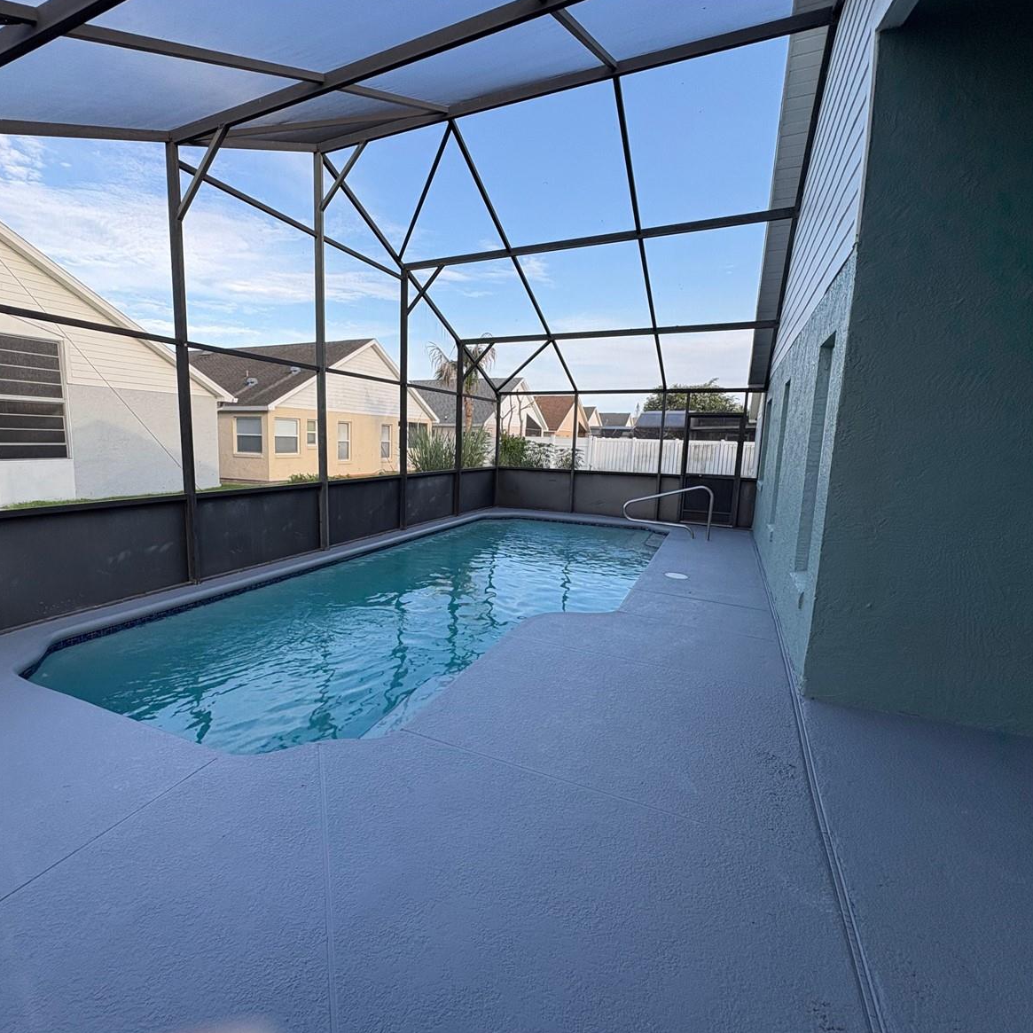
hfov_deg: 83.3
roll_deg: -1.6
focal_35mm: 17
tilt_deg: -8.3
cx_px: 435
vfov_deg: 84.0
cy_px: 525
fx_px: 574
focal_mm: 2.22
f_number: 2.2
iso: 40
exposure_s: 1/366
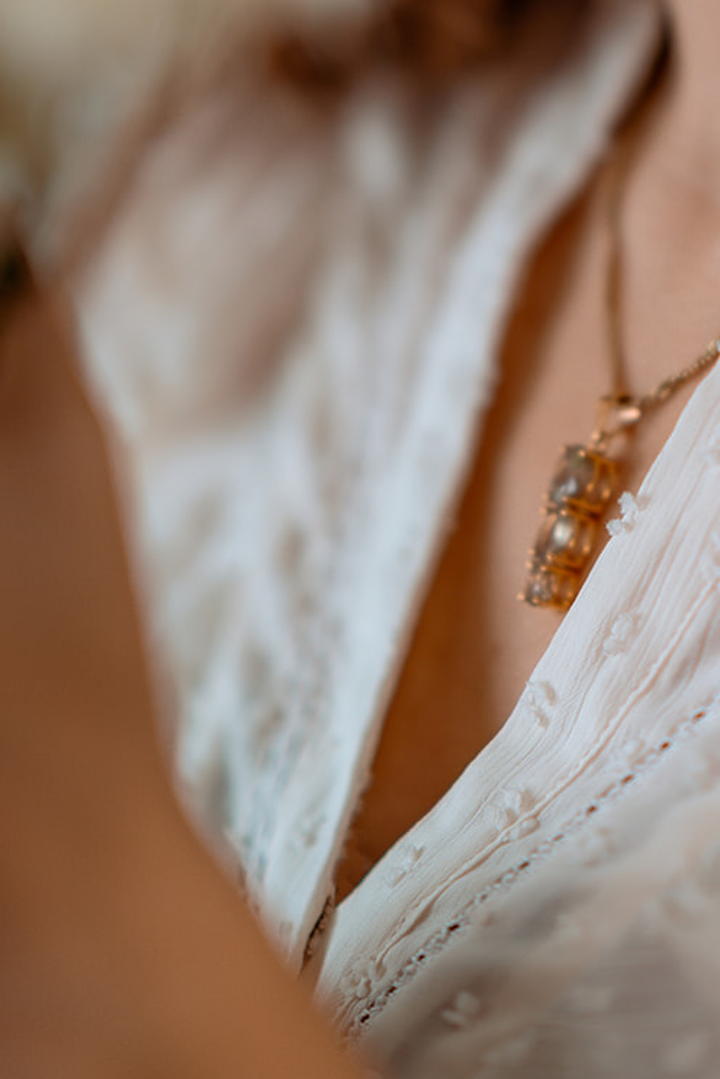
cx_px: 763
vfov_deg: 11.1
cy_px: -74
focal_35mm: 183
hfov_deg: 7.5
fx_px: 5484
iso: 100
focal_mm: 85
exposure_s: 1/250
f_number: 1.4
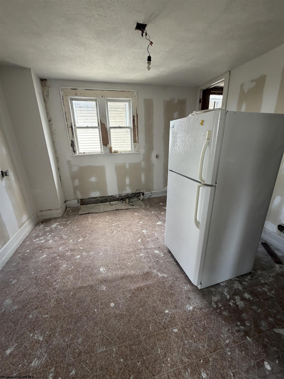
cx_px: 142
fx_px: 153
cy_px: 190
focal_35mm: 14
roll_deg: +2.1
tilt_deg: -16.7
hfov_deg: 85.7
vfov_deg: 102.1
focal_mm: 2.22
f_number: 2.2
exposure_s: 1/121
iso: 250
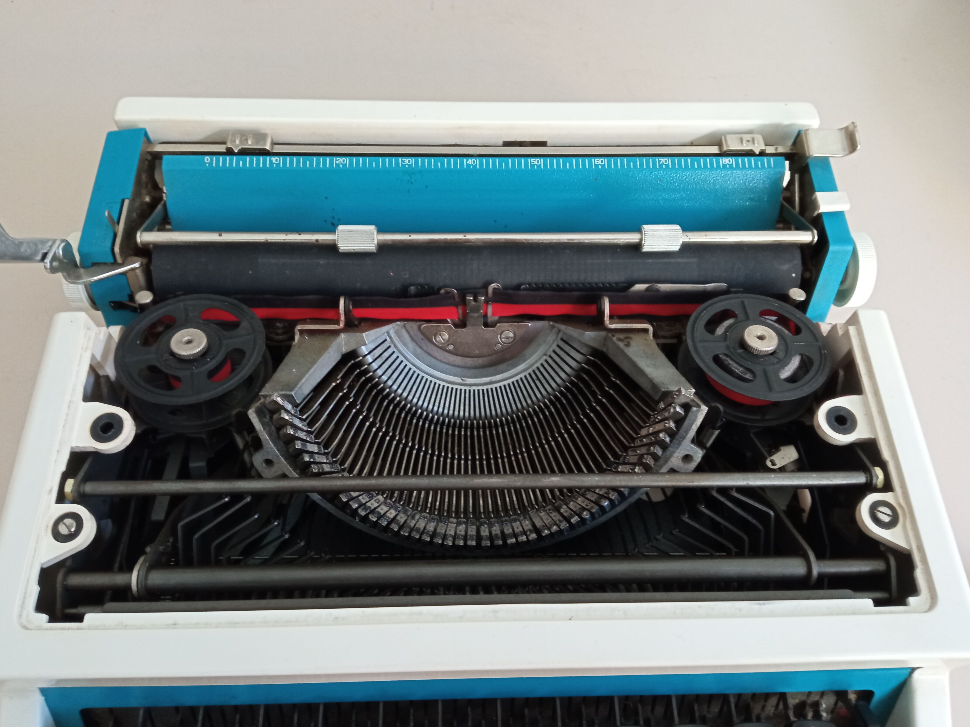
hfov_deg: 65.3
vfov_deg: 51.4
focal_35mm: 27
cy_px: 364
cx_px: 485
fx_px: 757
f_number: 2.2
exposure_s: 1/25
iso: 391
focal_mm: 3.79
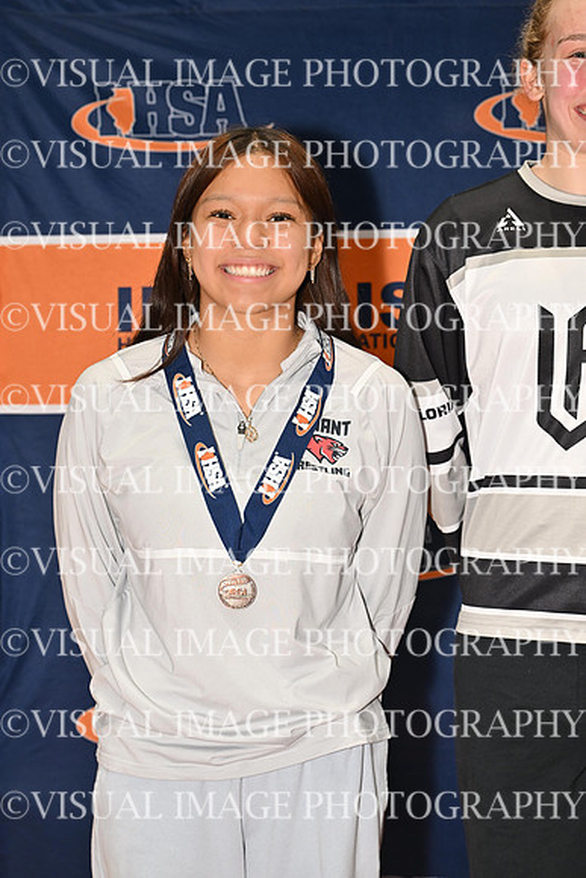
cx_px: 293
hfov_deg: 19.7
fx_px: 1684
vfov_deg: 29.2
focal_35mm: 69
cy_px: 439
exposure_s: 1/160
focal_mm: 69
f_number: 5.6
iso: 800
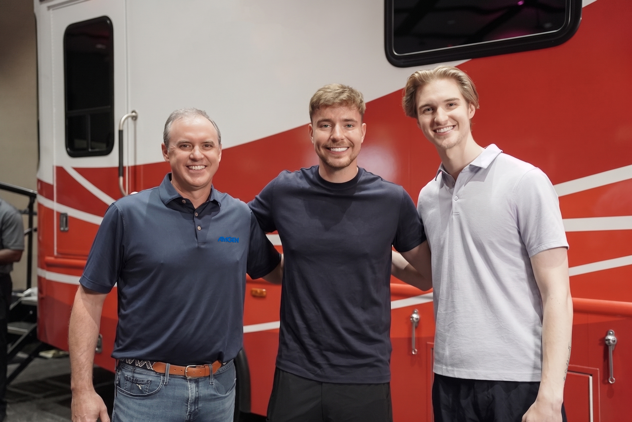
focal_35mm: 41
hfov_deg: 47.2
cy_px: 211
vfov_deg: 32.5
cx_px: 316
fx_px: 723
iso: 5000
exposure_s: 1/200
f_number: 3.2
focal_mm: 41.2
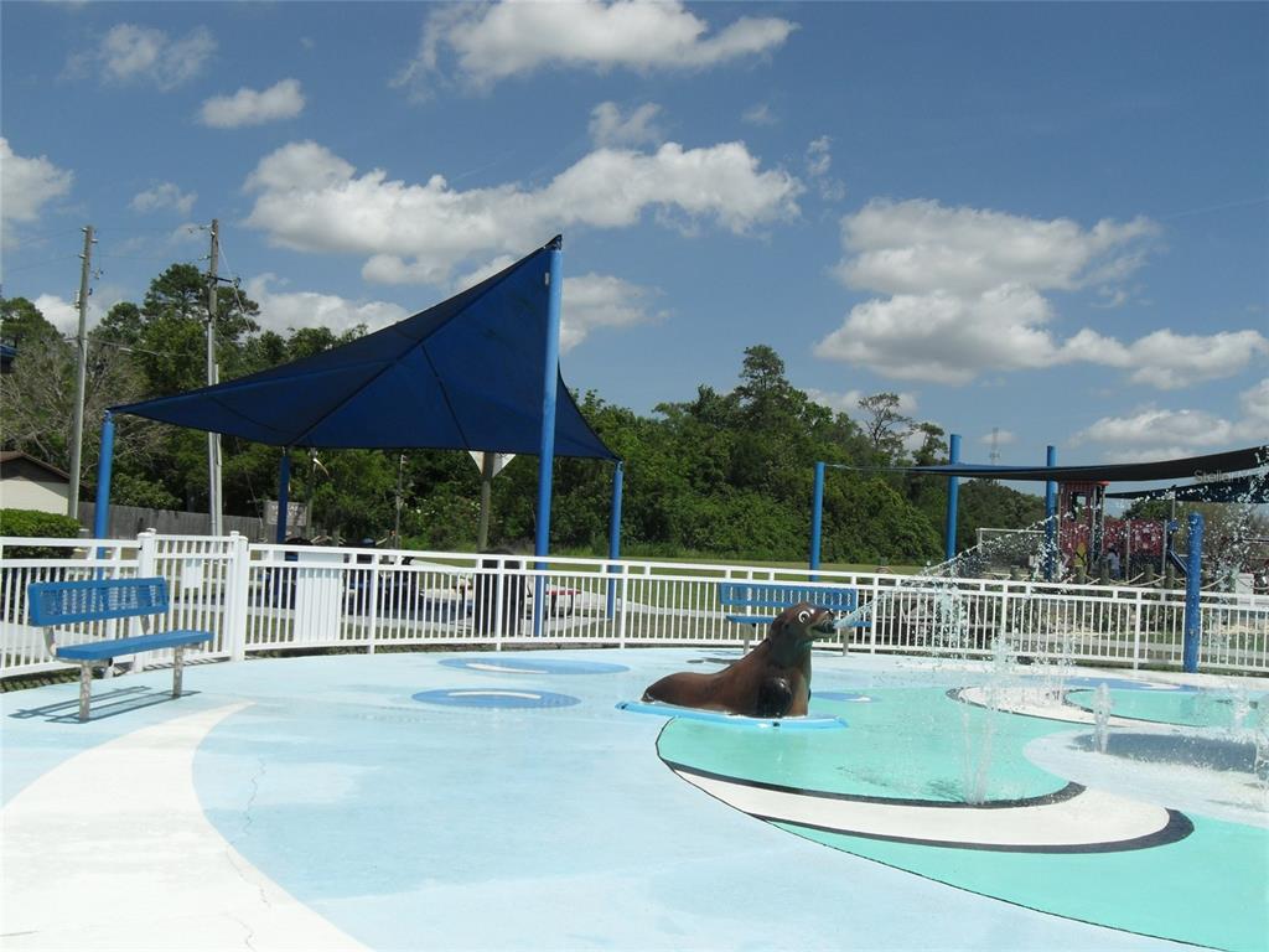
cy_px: 476
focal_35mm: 35
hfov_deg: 52.6
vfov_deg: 40.7
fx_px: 1283
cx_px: 634
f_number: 5.1
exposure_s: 1/1000
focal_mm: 6.3
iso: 80
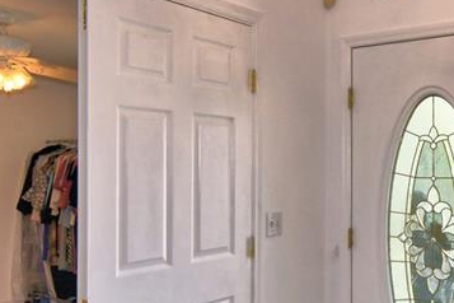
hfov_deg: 44.0
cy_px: 173
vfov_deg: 31.1
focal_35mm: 43
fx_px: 542
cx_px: 340
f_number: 4.5
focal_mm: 10
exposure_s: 1/80
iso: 100
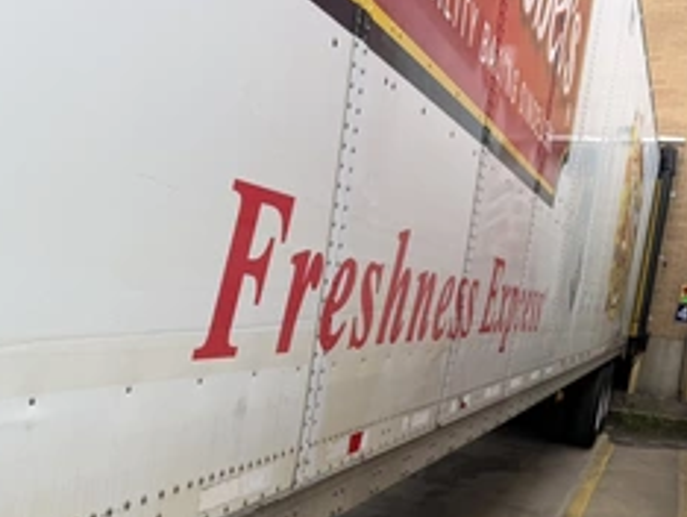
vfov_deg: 34.1
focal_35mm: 41
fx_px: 815
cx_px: 191
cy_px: 414
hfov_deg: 44.5
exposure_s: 1/660
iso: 80
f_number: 1.78
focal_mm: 6.76
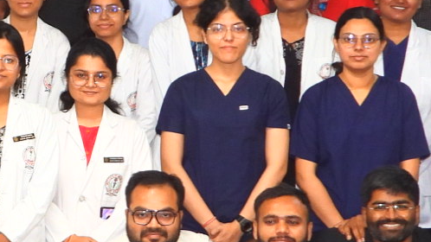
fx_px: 1817
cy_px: 101
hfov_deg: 13.4
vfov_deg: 7.6
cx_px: 31
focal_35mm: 159
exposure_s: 1/30
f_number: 3.2
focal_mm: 5.8
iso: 200
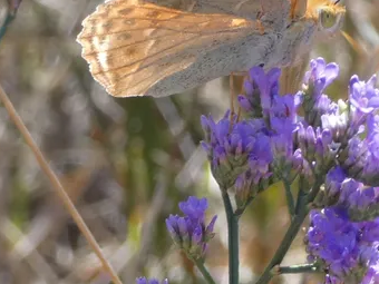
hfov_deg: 7.3
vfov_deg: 5.5
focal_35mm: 271
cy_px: 71
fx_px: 2967
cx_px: 229
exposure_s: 1/80
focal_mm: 25.8
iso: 100
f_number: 5.3
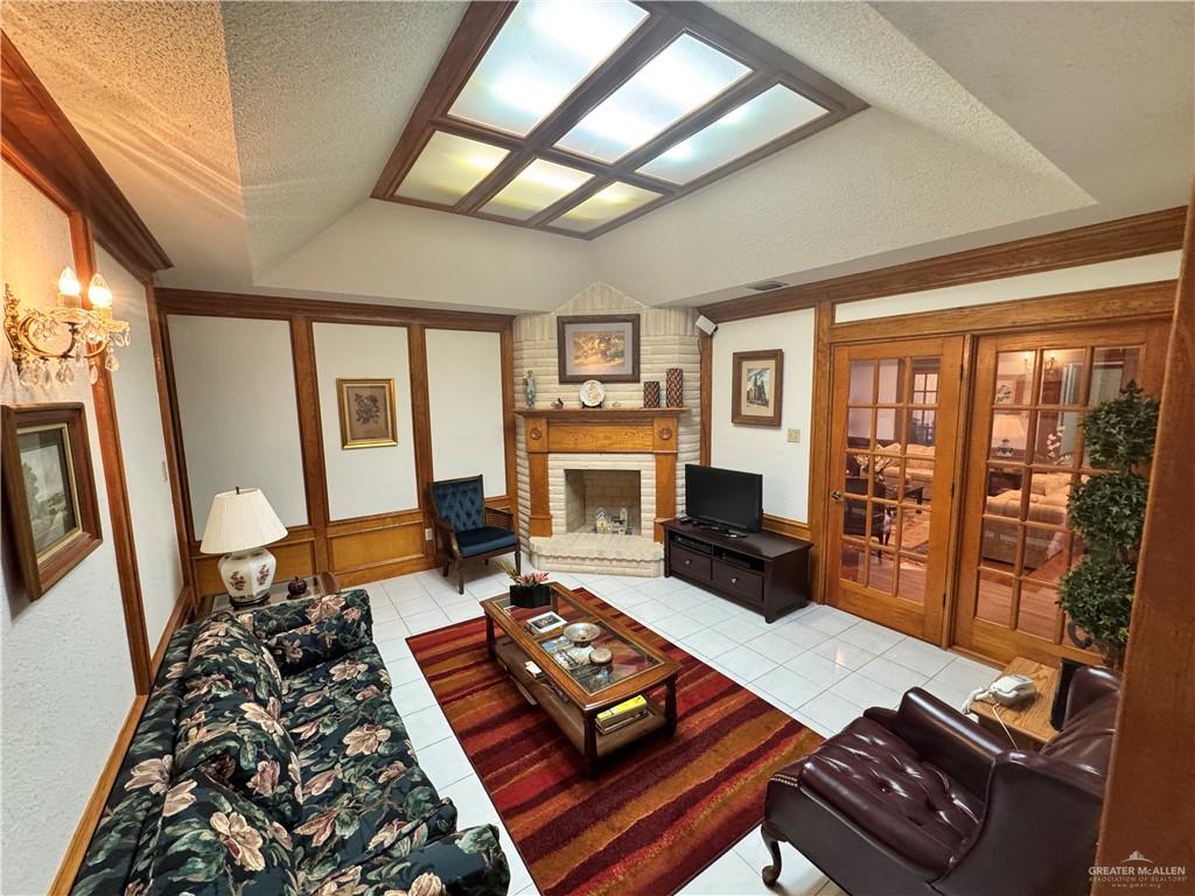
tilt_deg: -8.1
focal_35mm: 14
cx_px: 598
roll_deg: +0.8
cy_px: 448
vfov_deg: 85.7
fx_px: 483
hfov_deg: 102.1
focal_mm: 2.22
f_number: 2.2
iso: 320
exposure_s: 1/60
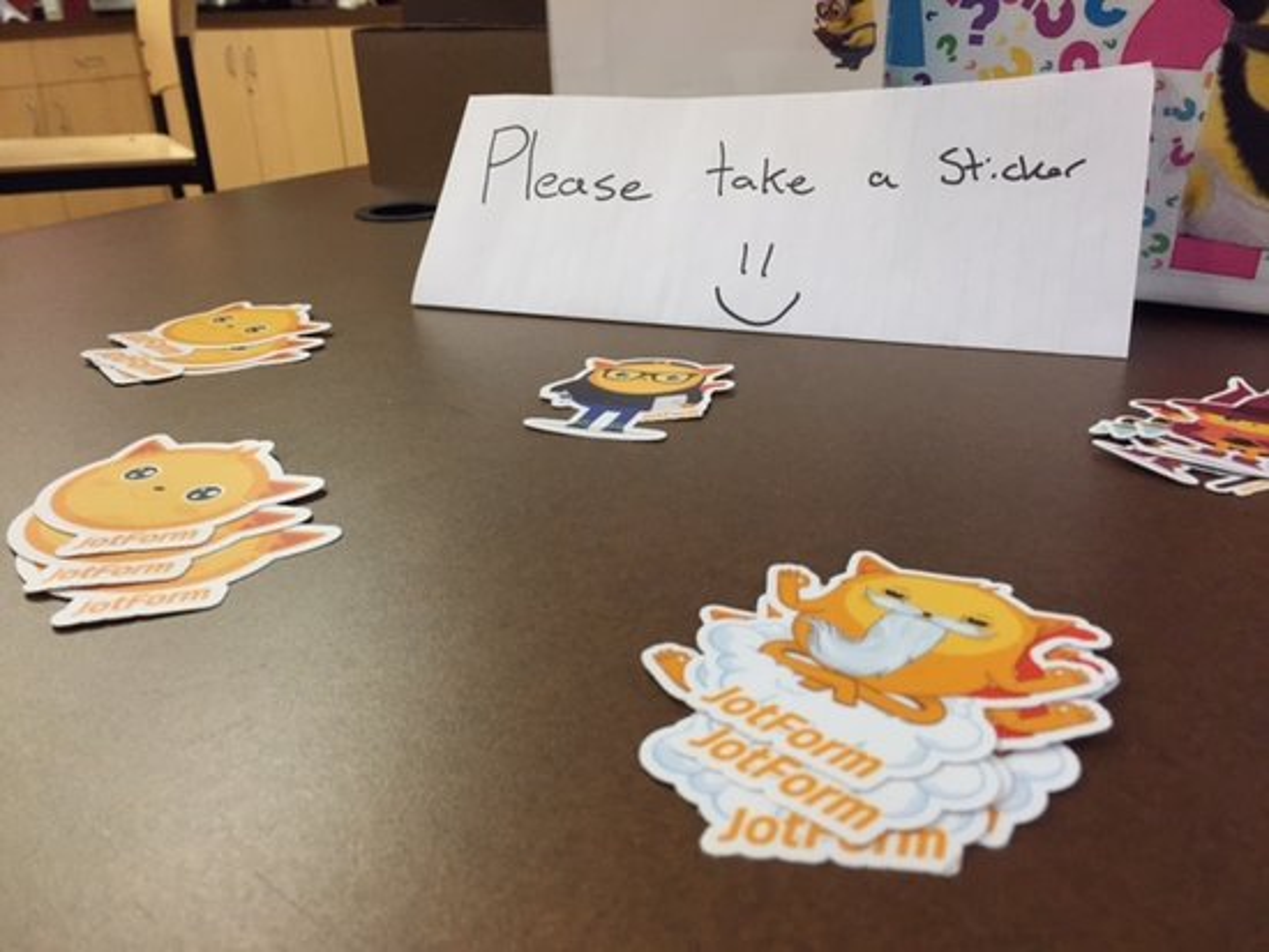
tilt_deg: -23.0
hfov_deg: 61.6
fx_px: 1064
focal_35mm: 29
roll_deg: +2.9
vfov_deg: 48.3
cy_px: 476
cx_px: 634
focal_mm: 4.15
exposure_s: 1/30
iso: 50
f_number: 2.2
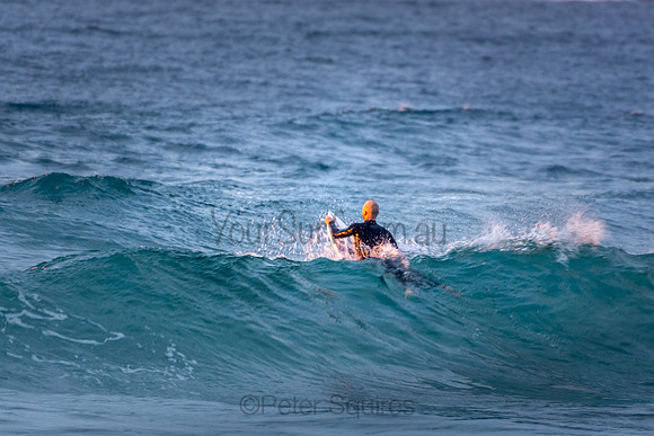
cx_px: 347
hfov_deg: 2.6
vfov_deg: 1.7
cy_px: 205
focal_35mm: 795
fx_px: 14449
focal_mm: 500
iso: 640
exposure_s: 1/60
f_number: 5.6
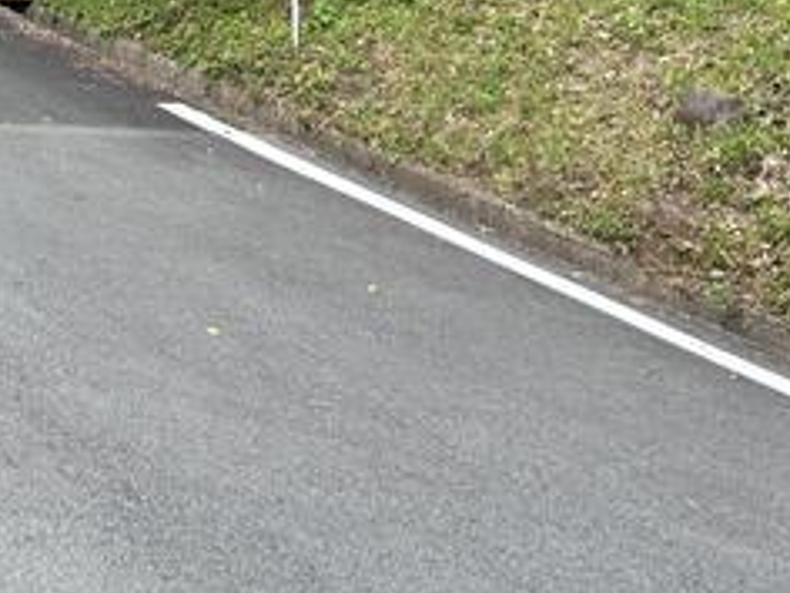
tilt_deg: +0.9
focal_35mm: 77
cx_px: -281
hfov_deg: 22.3
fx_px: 1757
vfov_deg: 18.1
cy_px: -126
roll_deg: -0.7
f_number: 1.5
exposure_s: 1/846
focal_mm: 5.7
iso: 50
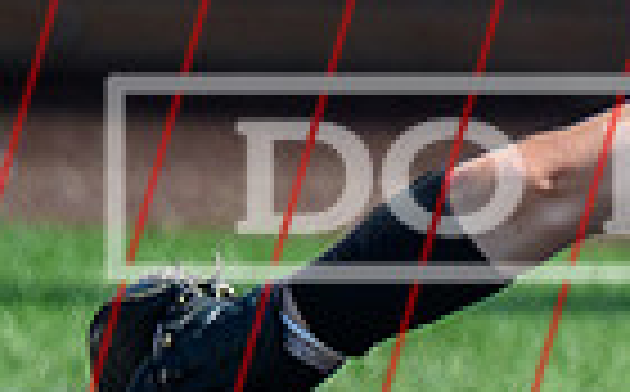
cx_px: 1241
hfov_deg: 1.6
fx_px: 22456
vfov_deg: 1.0
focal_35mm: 1310
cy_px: 156
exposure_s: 1/3200
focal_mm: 175
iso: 360
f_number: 2.8
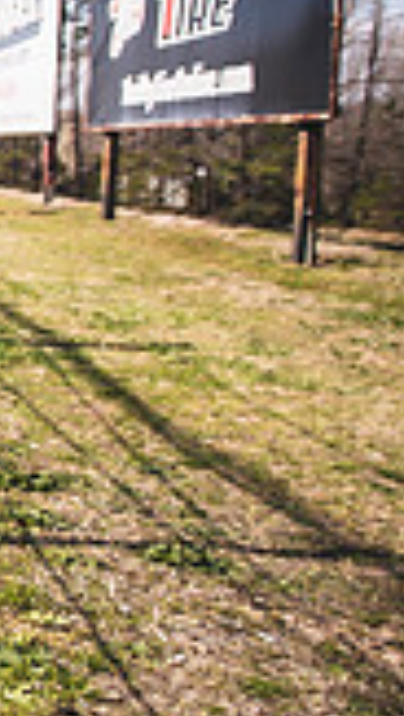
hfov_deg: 11.0
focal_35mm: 56
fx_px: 1064
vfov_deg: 36.9
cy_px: 257
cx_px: -861
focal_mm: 15
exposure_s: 1/1600
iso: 100
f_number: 2.8
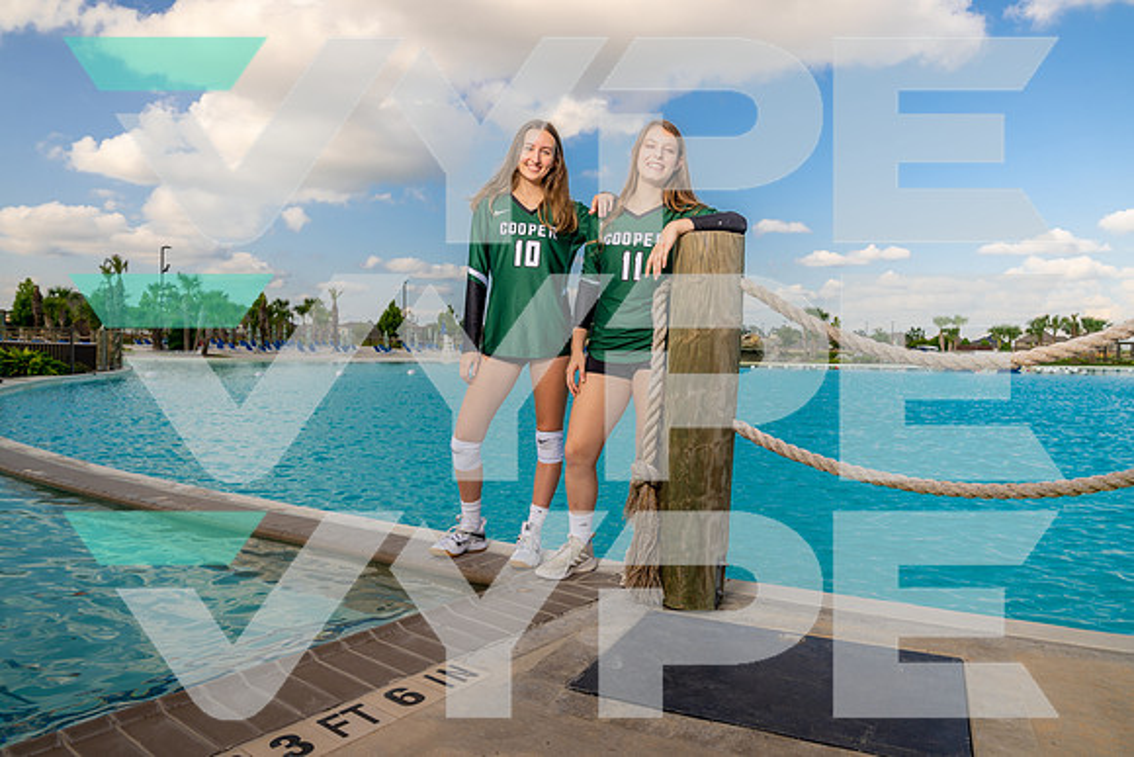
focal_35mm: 24
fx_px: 756
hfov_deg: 73.7
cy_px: 378
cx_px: 567
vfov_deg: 53.2
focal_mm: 24
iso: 100
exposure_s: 1/250
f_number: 8
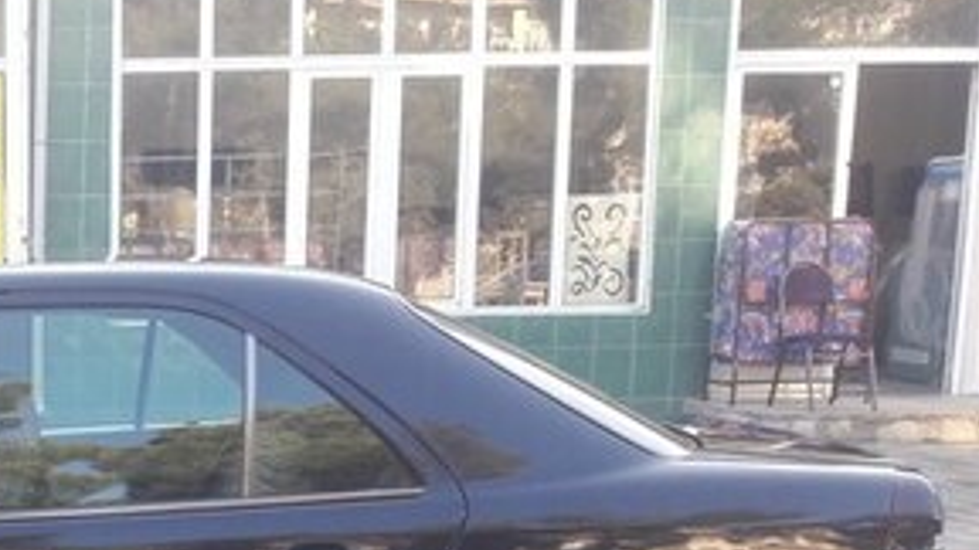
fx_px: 1817
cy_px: 626
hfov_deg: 27.3
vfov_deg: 16.6
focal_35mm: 70
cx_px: -126
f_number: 1.9
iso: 40
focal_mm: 3.7
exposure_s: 1/100
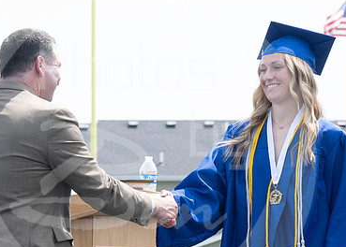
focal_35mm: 392
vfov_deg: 3.7
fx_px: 3854
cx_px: 34
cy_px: 112
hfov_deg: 5.1
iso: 200
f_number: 7.1
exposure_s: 1/250
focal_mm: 84
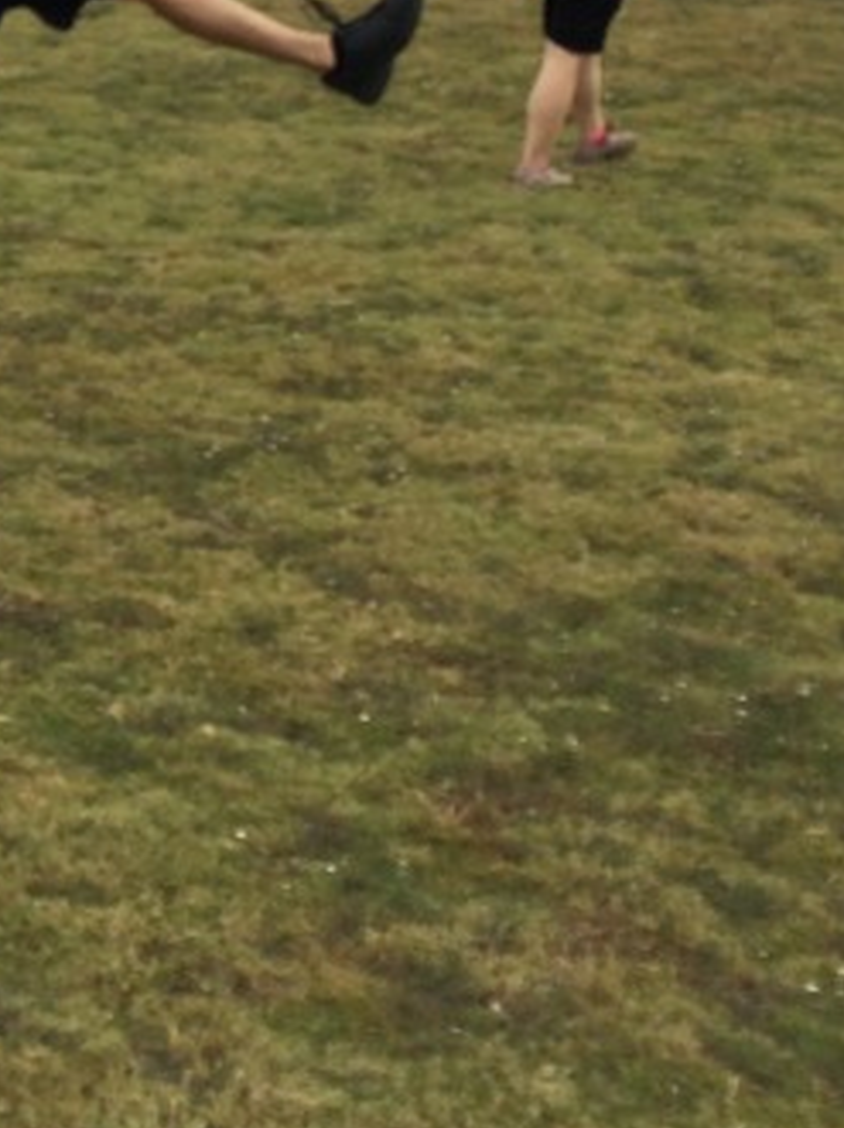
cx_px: -161
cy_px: -15
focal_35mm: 75
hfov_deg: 18.6
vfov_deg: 24.7
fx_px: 2441
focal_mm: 4.15
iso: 32
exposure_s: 1/1709
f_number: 2.2
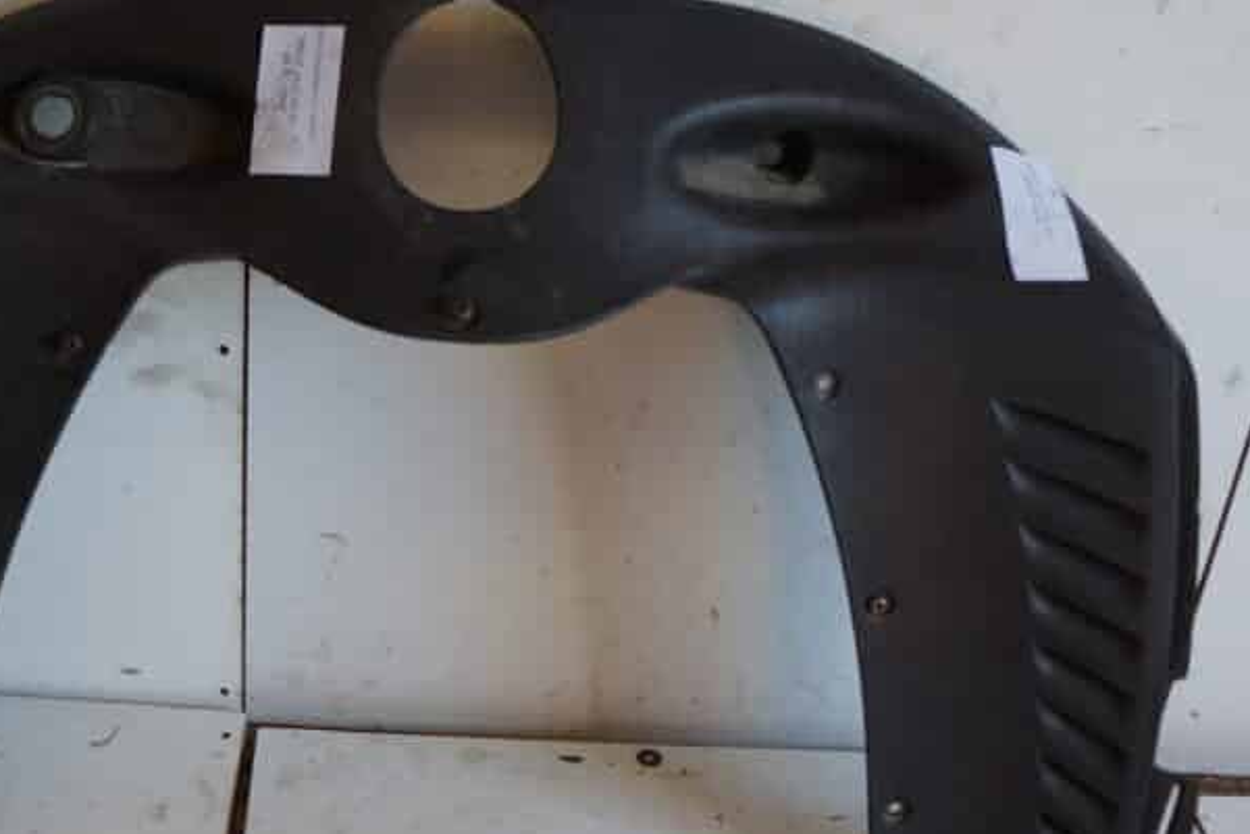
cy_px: 542
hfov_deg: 42.6
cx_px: 520
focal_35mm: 46
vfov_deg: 29.1
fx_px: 1598
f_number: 4
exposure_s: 1/60
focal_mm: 18
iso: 200
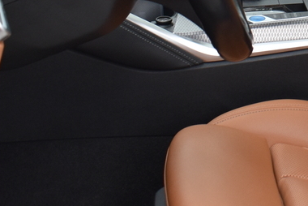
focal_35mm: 115
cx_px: 430
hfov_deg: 16.5
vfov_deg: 11.8
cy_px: -15
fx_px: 985
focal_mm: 18
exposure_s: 1/125
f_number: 5.6
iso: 400
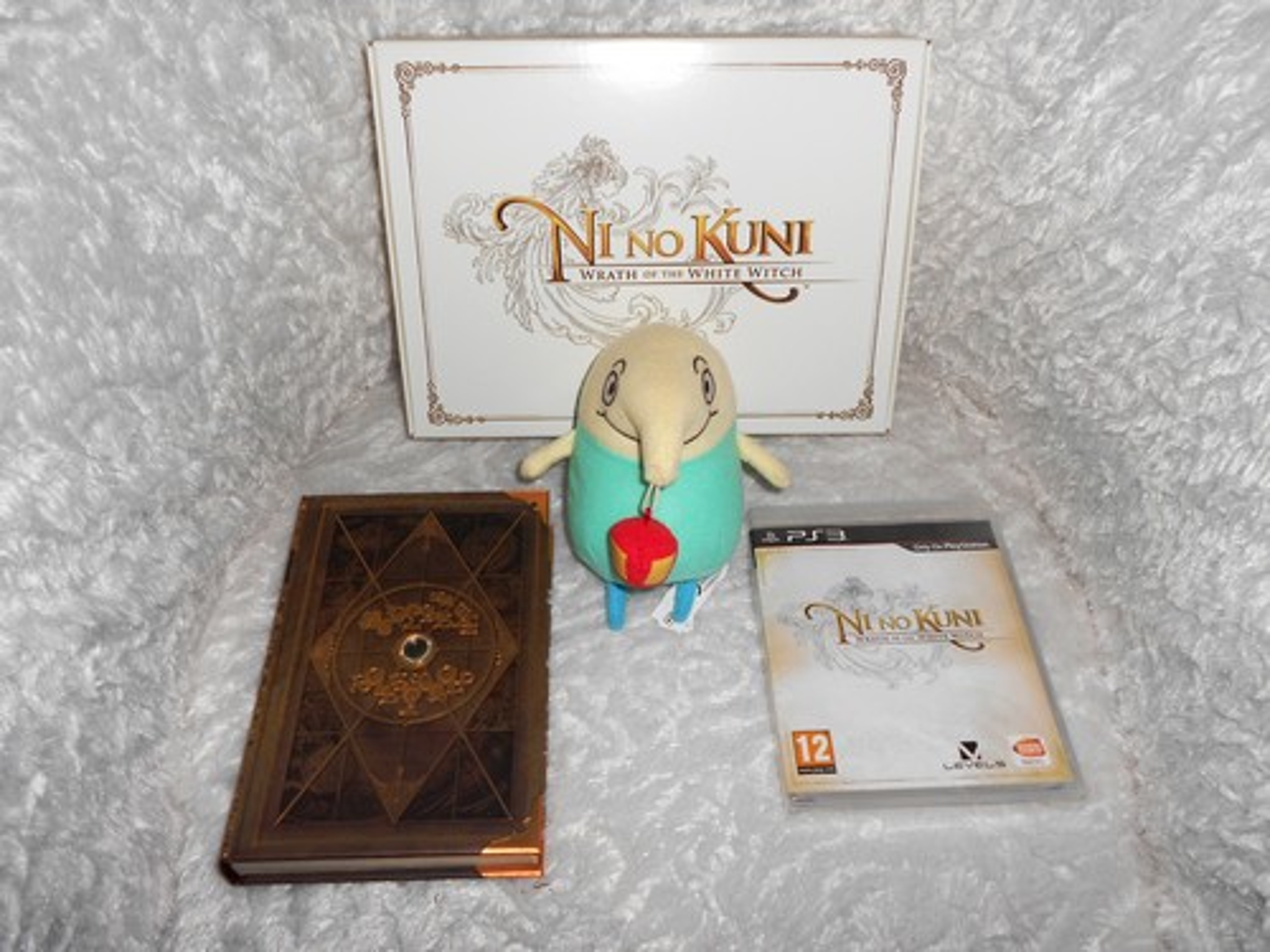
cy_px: 476
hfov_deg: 61.7
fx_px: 1064
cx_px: 635
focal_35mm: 29
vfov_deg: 48.2
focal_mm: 5.1
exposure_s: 1/25
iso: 80
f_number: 3.4
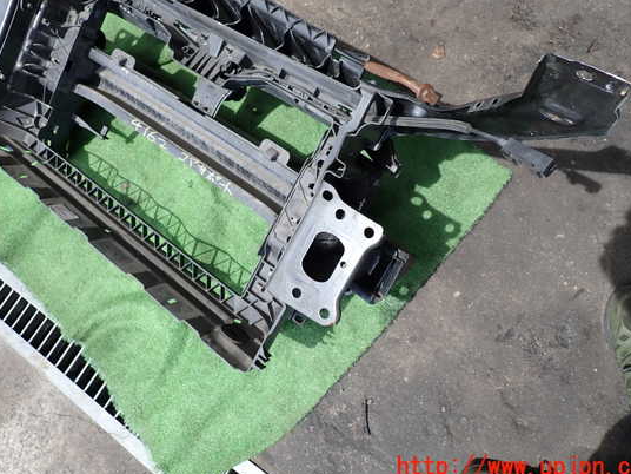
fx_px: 510
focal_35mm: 28
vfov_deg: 49.7
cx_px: 310
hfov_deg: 63.4
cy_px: 217
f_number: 2.8
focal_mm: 4.5
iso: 100
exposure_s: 1/500
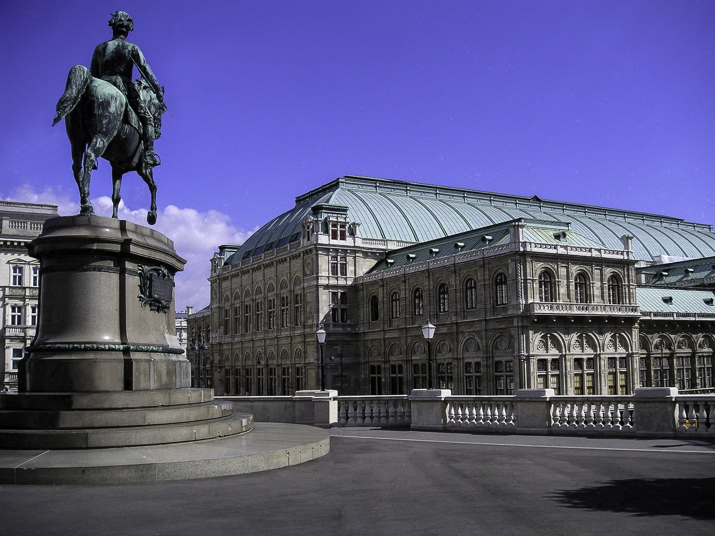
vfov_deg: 38.7
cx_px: 358
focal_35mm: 37
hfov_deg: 50.1
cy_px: 268
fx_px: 764
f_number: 6.7
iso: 50
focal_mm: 5.7
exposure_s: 1/180
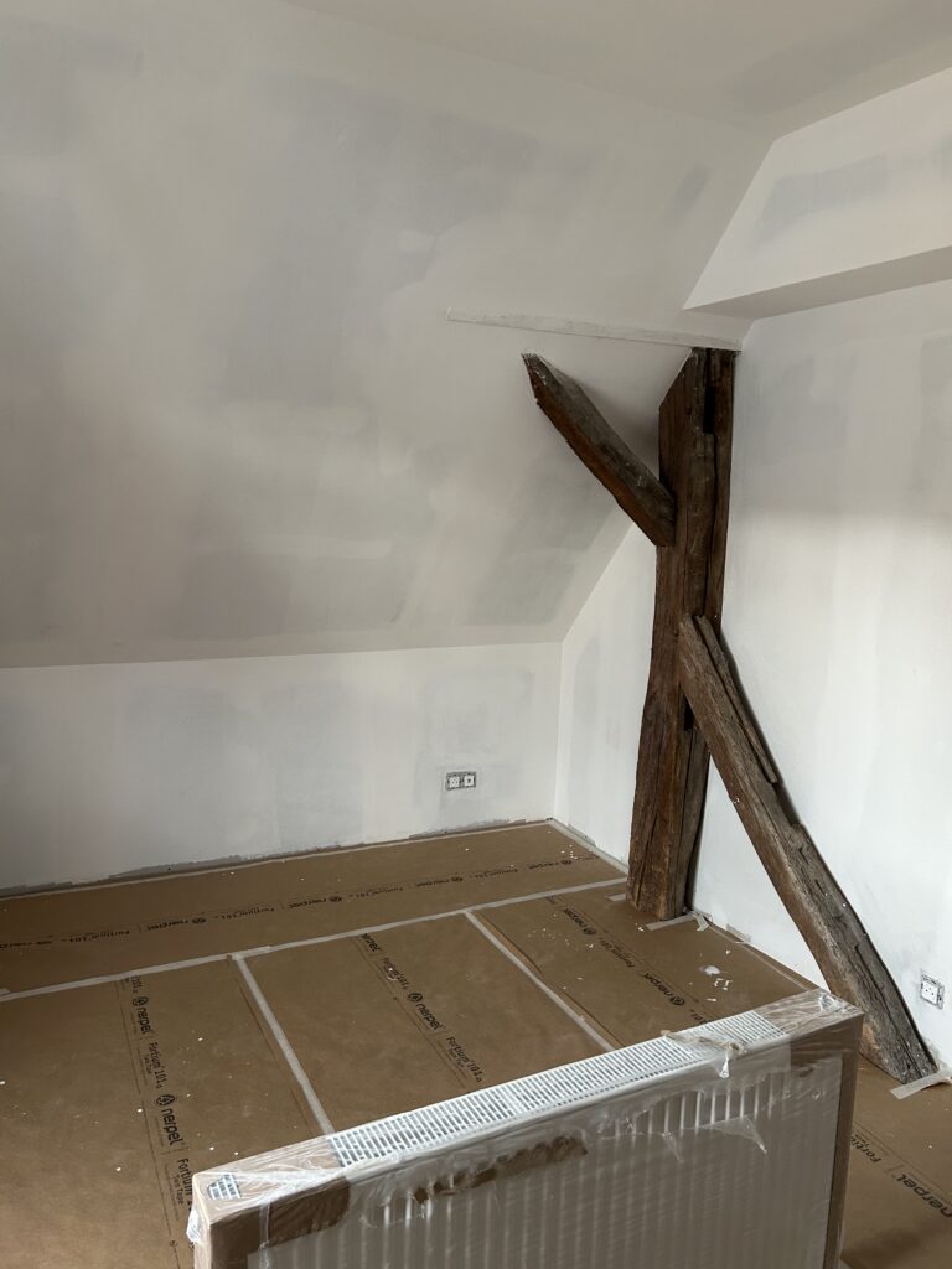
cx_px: 476
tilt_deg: -8.1
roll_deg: -1.1
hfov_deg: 53.1
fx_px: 953
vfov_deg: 67.3
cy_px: 634
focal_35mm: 26
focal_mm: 5.7
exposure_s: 1/84
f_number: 1.5
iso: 125
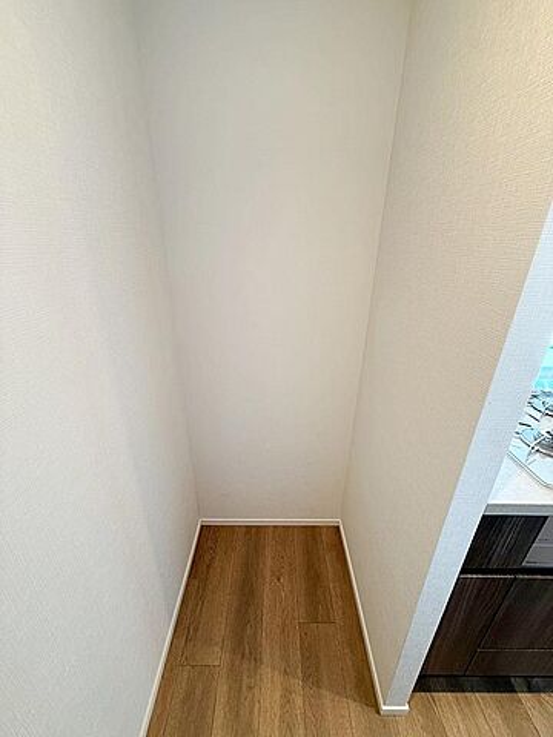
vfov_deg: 102.1
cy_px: 368
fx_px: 298
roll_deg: -1.4
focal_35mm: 14
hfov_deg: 85.7
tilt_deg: -22.7
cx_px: 276
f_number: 2.2
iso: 200
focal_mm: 2.22
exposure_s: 1/50
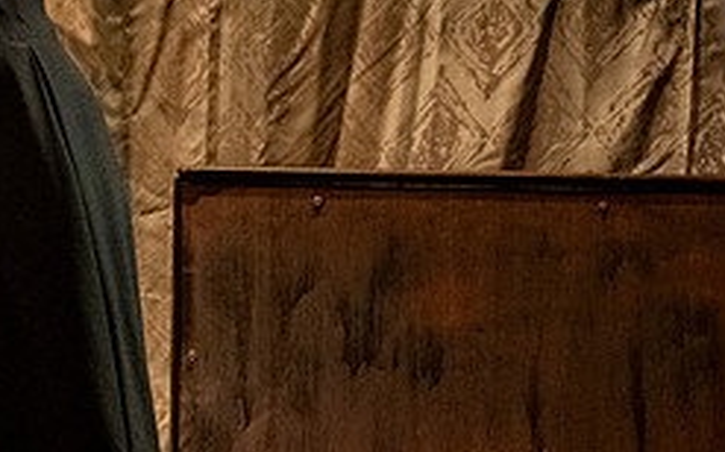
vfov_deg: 3.5
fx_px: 7483
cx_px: -390
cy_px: 94
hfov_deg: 5.5
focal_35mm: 379
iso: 1600
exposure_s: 1/250
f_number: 4.5
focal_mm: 71.5
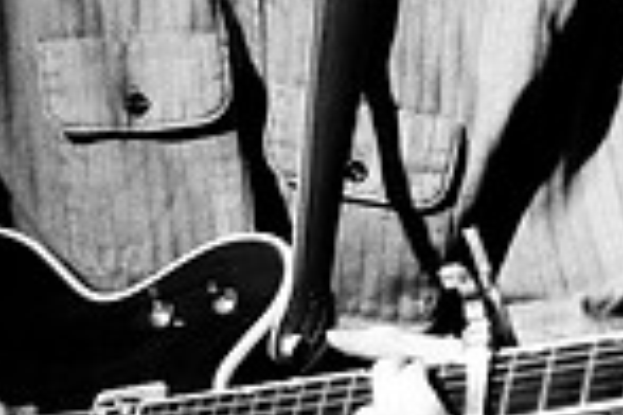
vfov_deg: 4.7
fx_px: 5105
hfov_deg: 7.0
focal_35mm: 295
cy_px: 15
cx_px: 517
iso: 1000
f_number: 1.8
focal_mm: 50
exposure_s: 1/40
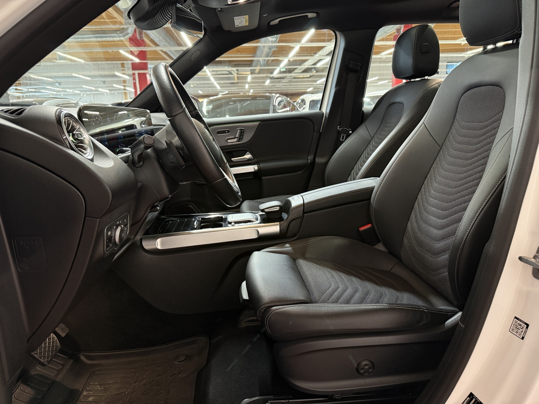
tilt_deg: -11.9
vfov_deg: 56.8
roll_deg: +1.5
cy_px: 202
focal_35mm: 24
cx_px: 270
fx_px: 374
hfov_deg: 71.6
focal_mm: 6.76
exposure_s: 1/50
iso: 400
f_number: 1.78
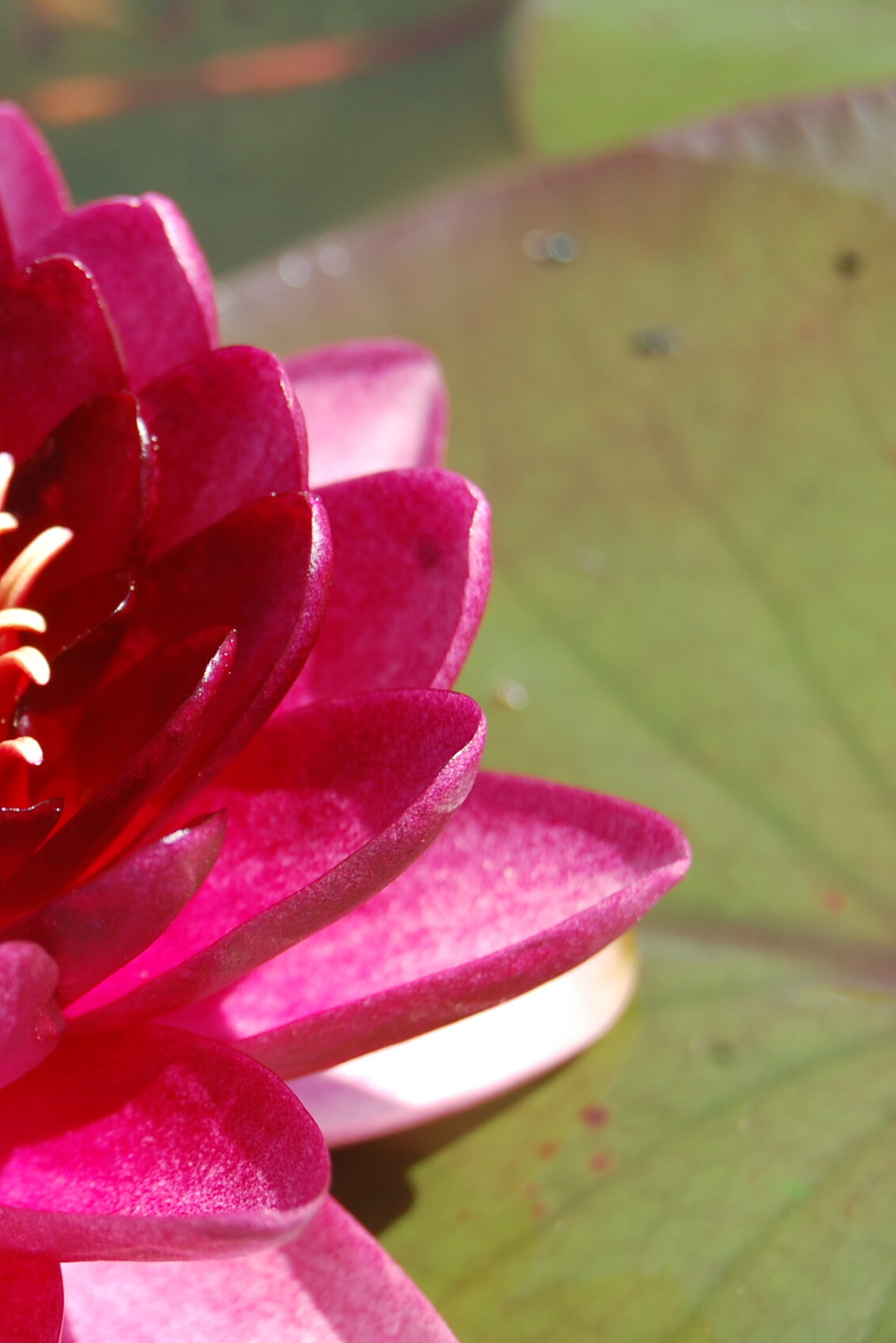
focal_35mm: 125
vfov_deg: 16.4
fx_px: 4655
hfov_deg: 10.9
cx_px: 6
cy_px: 668
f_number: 7.1
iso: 200
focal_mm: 55
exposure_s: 1/200
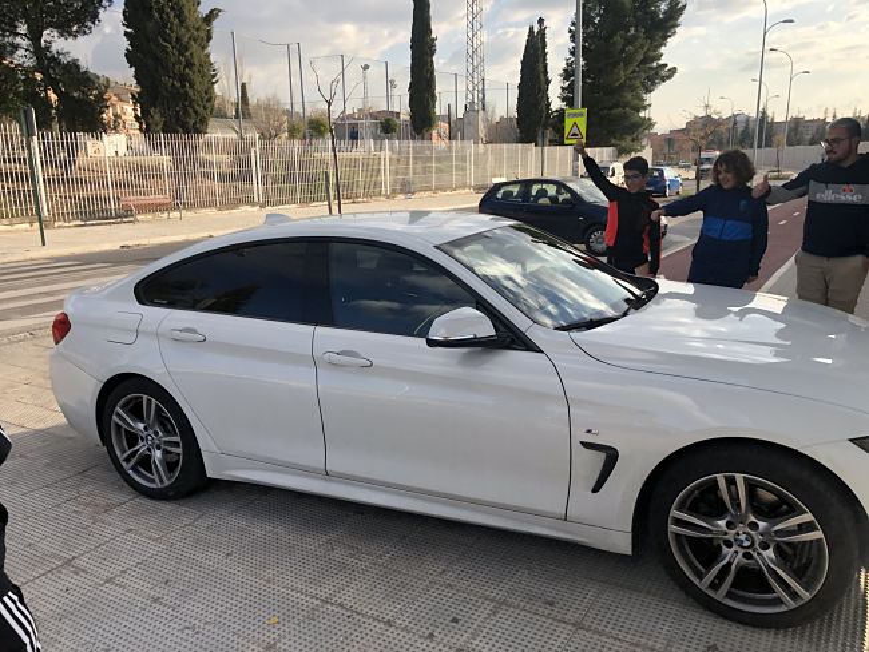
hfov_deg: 63.4
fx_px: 703
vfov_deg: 49.8
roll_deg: +2.0
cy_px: 326
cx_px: 434
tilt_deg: -14.0
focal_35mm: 28
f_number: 1.8
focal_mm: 4
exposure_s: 1/960
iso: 20
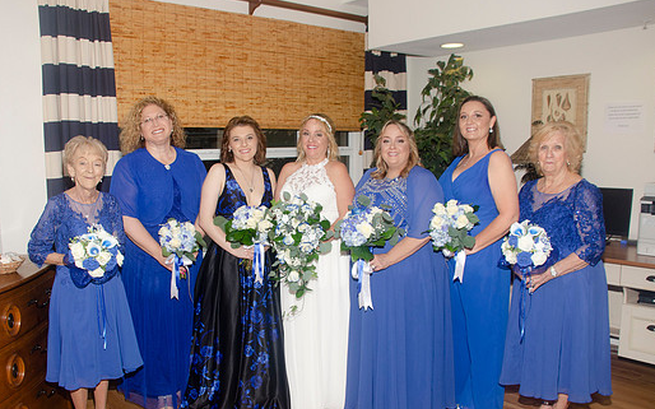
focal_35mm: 31
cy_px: 238
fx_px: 553
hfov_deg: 61.2
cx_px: 299
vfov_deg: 40.5
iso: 200
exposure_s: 1/160
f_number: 5.6
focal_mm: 18
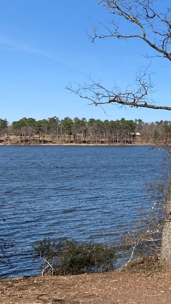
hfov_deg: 15.9
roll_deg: -0.1
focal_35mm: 65
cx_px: 302
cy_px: 90
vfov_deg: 32.0
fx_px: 524
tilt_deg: +6.1
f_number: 1.8
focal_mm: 4.25
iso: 25
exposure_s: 1/2681
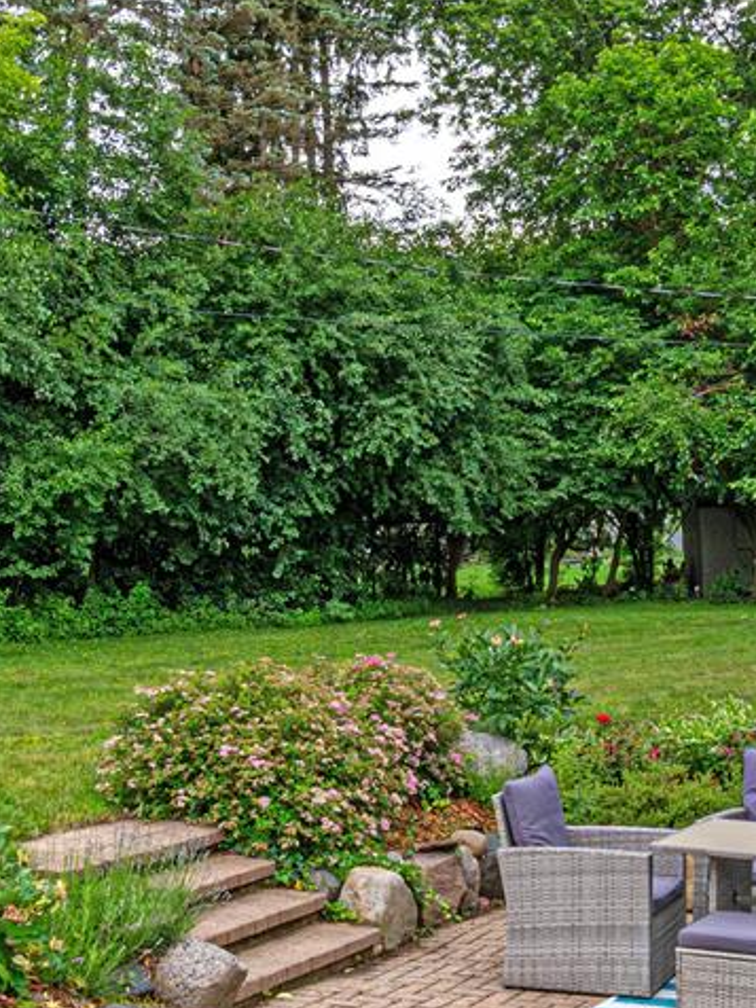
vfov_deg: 30.9
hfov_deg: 23.6
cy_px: 697
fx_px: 1805
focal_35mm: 62
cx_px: 455
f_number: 16
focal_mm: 20
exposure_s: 1/80
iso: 1250
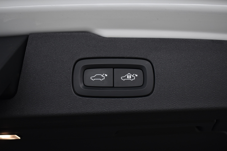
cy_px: 76
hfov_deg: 43.6
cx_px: 114
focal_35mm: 45
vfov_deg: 29.9
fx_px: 284
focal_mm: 30
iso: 400
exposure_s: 1/50
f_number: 4.2
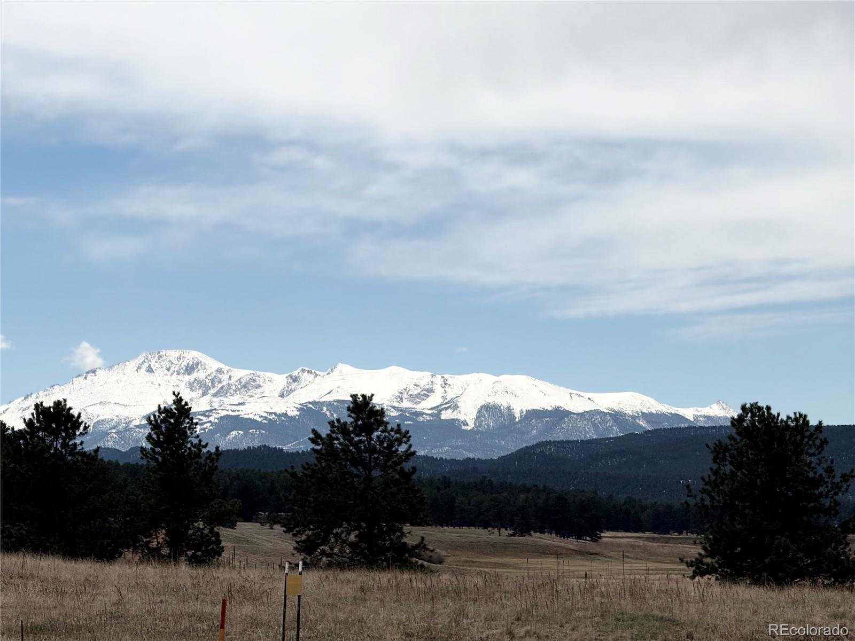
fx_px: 2964
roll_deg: -0.1
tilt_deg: +4.3
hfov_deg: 16.4
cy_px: 320
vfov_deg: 12.3
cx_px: 428
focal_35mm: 120
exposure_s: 1/3058
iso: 40
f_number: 2.8
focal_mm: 15.66
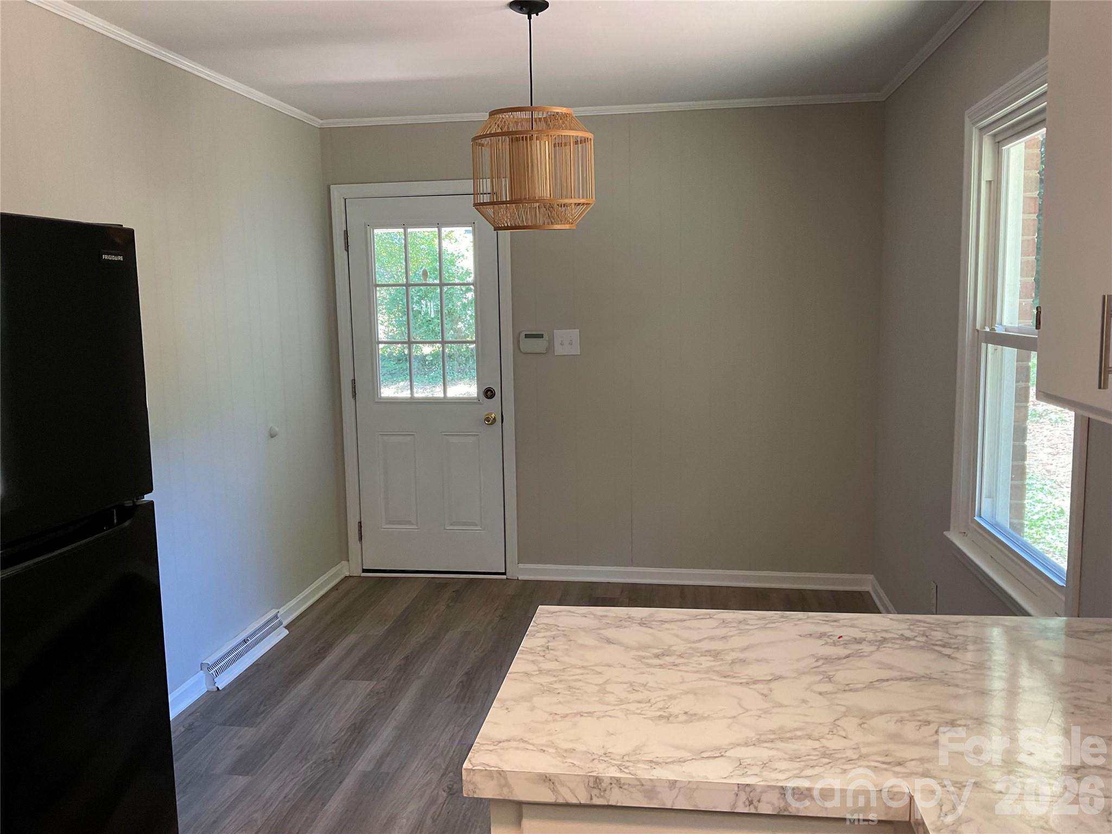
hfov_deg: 61.7
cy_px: 417
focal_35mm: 29
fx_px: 932
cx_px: 556
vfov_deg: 48.2
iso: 80
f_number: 1.8
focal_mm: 3
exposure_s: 1/60
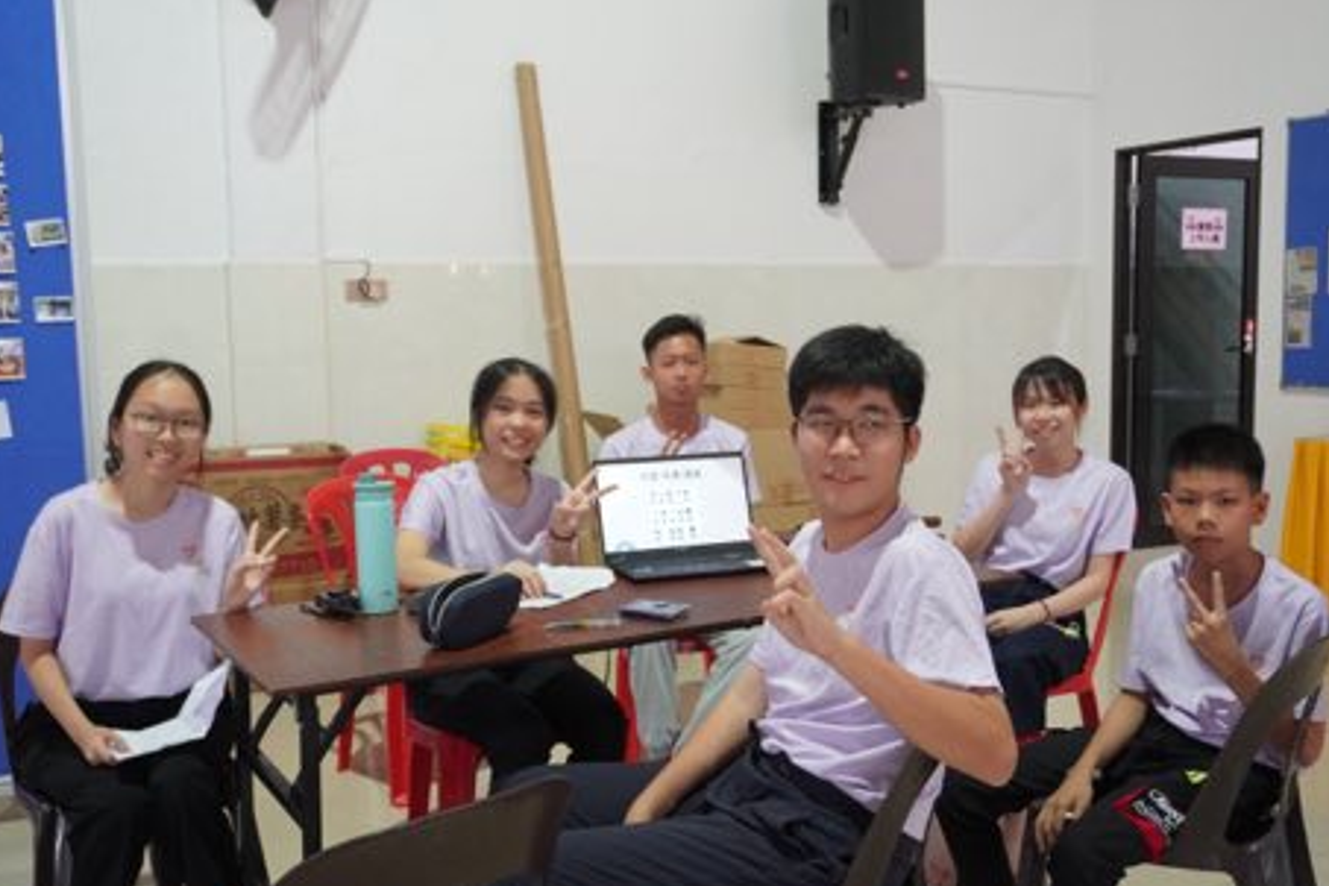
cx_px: 684
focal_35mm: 35
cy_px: 461
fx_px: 1292
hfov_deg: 54.4
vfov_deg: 37.8
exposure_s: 1/160
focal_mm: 22
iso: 2500
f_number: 4
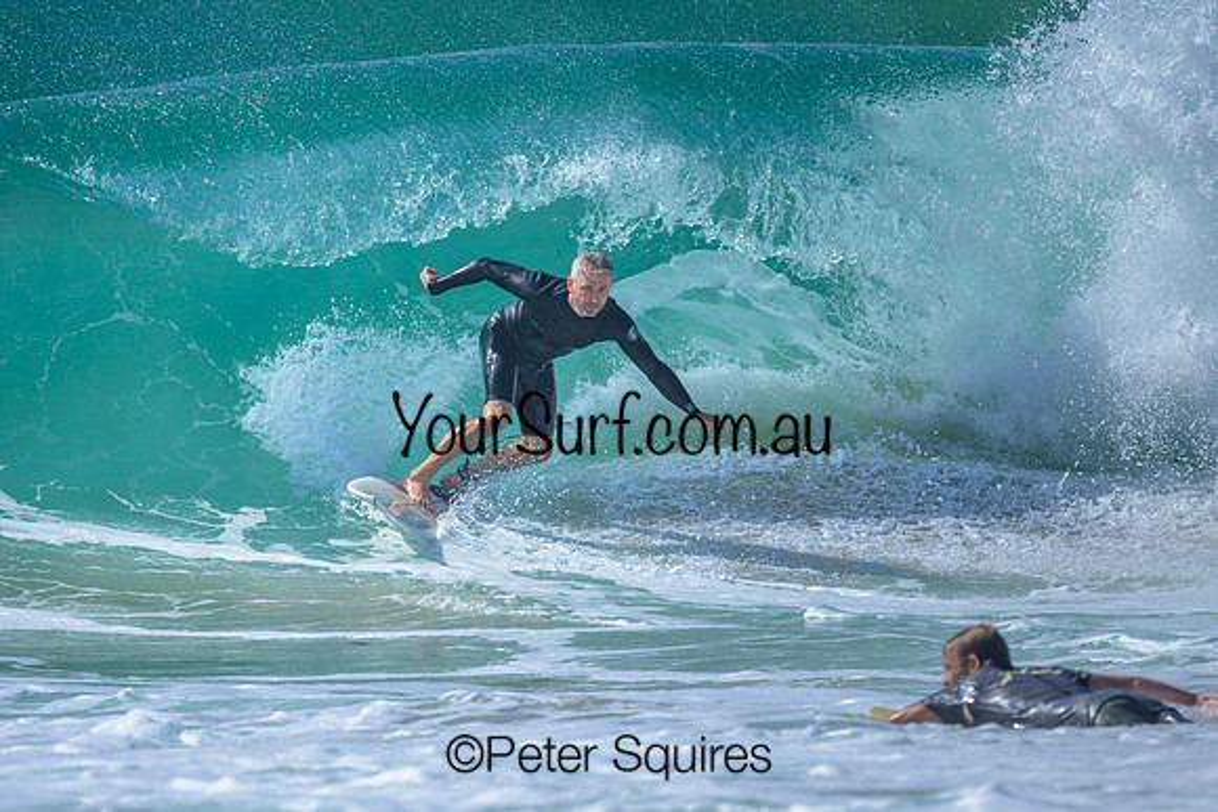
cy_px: 332
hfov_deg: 1.9
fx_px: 37191
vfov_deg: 1.3
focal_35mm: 1099
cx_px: 389
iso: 220
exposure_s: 1/2000
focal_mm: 800
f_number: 6.3
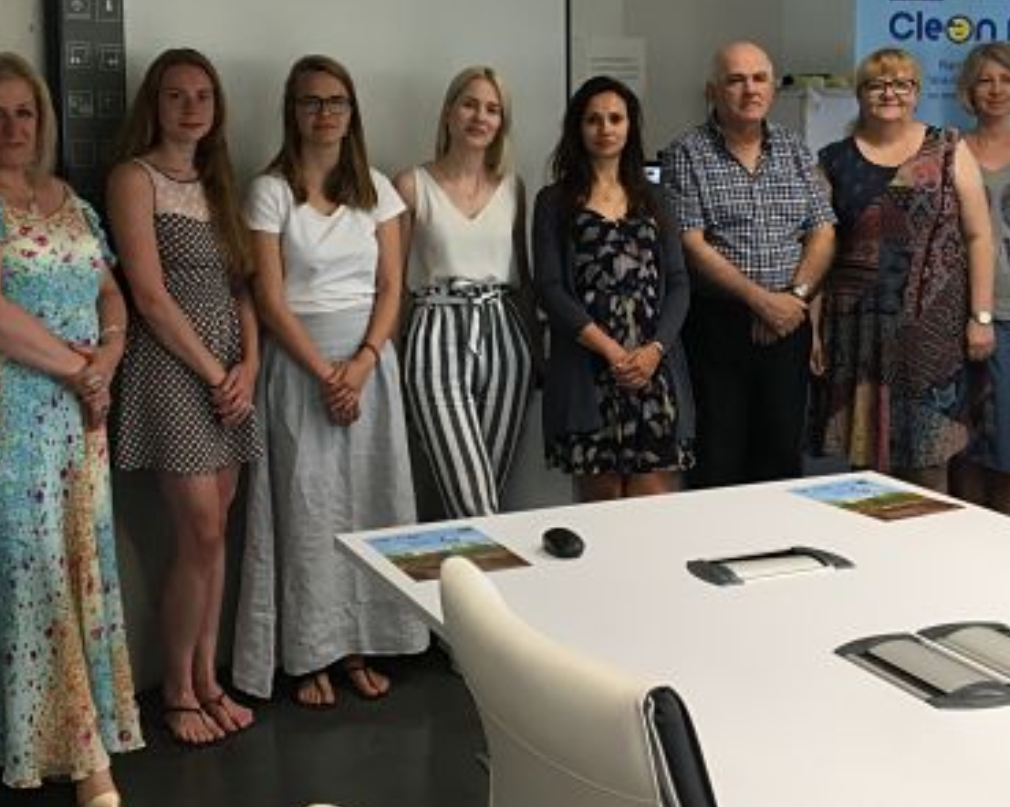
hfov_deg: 36.6
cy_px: 278
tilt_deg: -5.2
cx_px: 562
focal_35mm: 51
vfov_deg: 29.5
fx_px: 1524
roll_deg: +1.0
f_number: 2.2
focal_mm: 4.15
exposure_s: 1/33
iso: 32
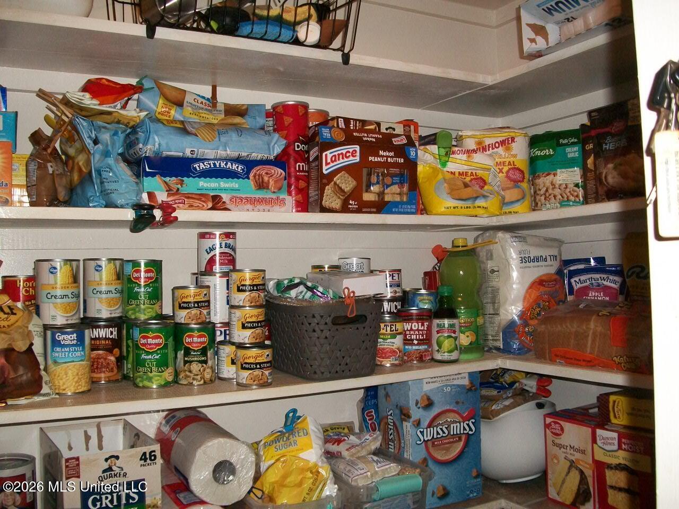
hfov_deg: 56.8
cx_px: 340
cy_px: 254
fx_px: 628
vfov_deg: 44.2
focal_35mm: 32
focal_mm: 5.7
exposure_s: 1/30
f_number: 2.9
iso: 160
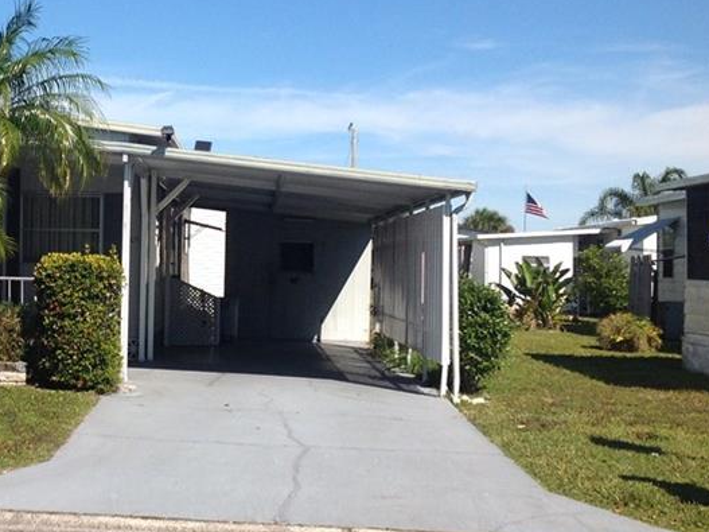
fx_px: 1392
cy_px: 241
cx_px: 101
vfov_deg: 21.6
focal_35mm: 68
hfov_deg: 27.7
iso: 50
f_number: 2.4
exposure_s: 1/2326
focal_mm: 4.28
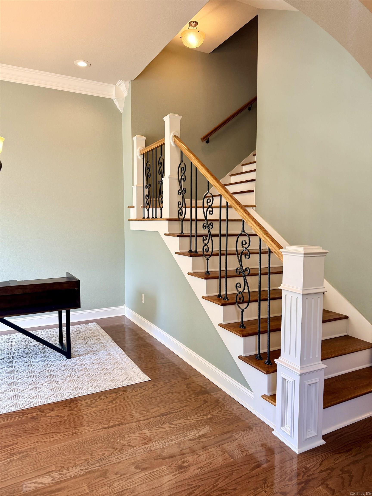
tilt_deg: -4.3
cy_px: 248
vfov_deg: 71.6
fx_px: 344
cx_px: 186
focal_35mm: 24
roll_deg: -0.4
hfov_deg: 56.8
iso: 125
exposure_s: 1/120
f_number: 1.78
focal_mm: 6.76
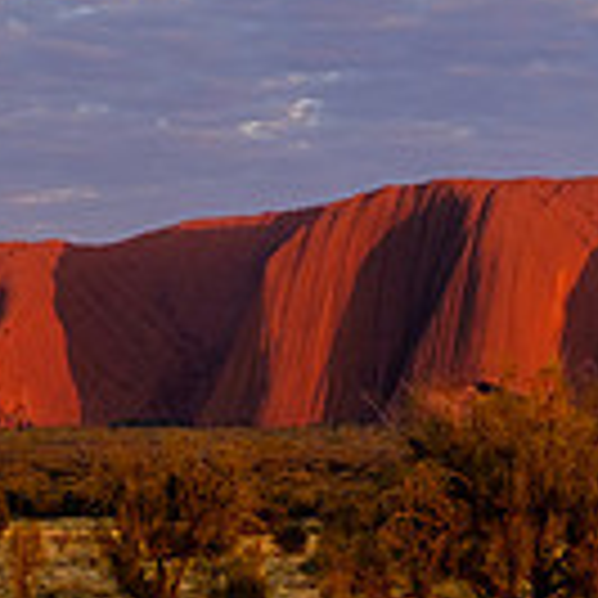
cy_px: 74
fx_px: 3010
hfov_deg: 11.2
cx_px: 614
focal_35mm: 154
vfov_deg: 11.3
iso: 400
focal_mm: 24
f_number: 4
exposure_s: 1/420
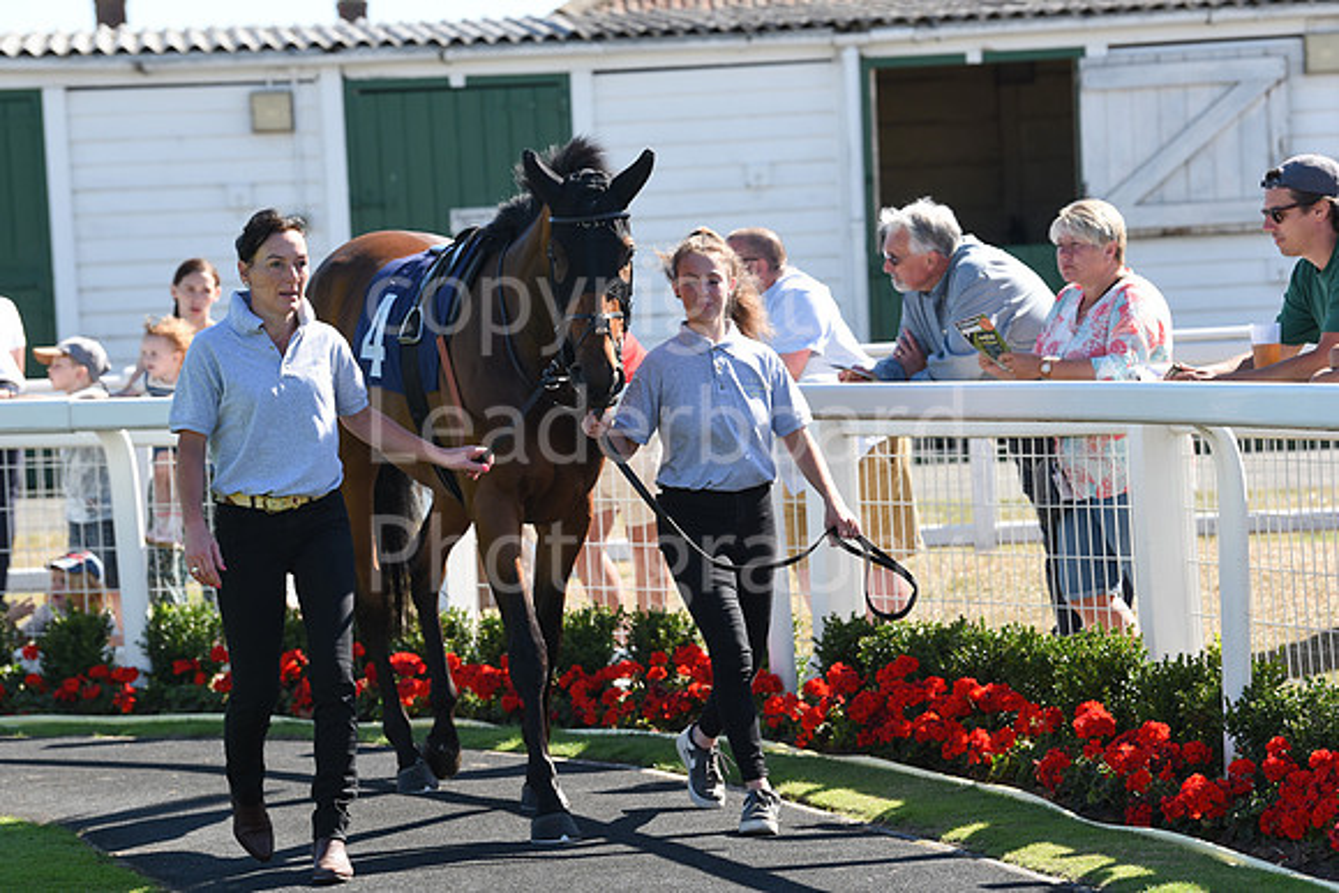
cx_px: 670
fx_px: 5394
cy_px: 446
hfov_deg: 14.2
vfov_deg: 9.5
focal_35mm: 145
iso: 400
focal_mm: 145
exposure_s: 1/800
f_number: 5.6
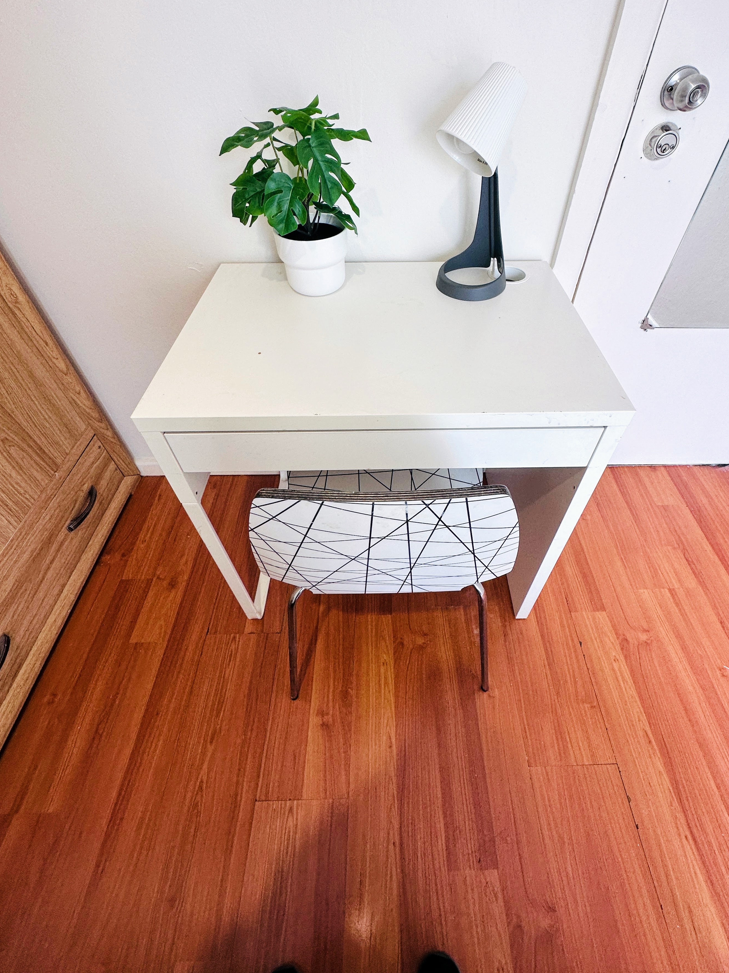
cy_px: 426
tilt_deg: -45.0
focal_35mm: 16
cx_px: 393
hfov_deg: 78.0
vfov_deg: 94.0
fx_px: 449
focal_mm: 2.22
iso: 80
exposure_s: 1/100
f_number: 2.2
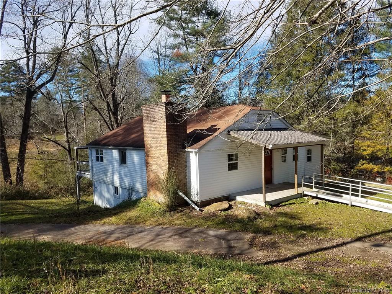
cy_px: 147
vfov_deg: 53.1
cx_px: 196
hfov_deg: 67.3
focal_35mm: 26
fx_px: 294
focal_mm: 4.2
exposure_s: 1/1212
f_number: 1.7
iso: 40
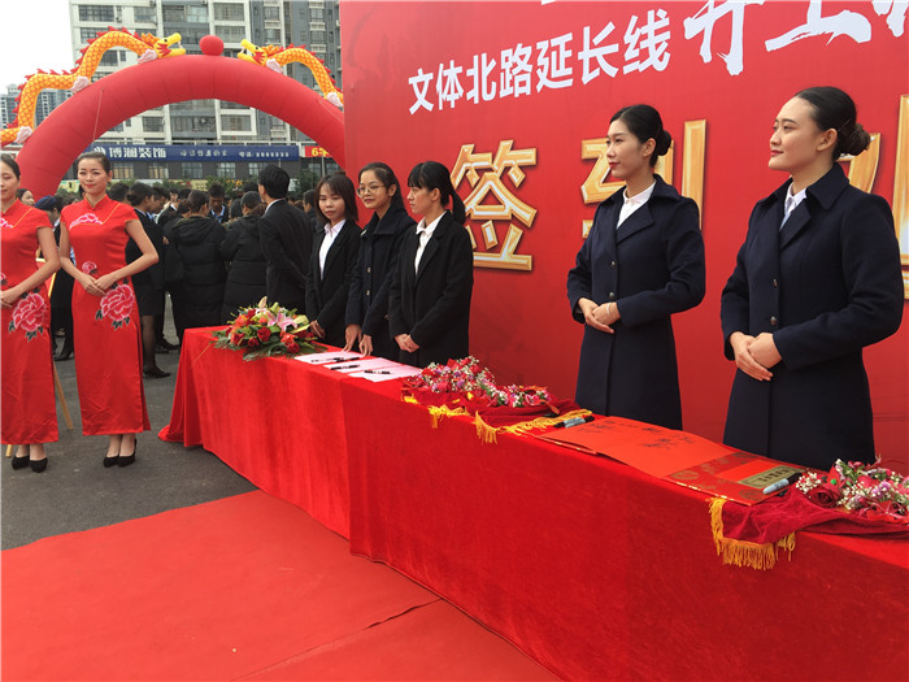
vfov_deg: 48.2
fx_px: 762
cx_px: 454
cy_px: 341
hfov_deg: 61.7
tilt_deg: -9.2
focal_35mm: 29
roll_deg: -0.9
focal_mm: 4.15
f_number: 2.2
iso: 25
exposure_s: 1/245
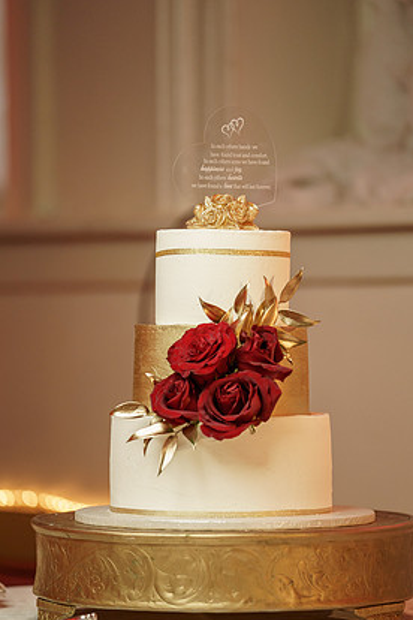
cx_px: 212
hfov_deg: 7.4
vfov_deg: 11.1
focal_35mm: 186
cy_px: 335
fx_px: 3200
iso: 2000
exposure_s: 1/125
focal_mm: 171
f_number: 2.8
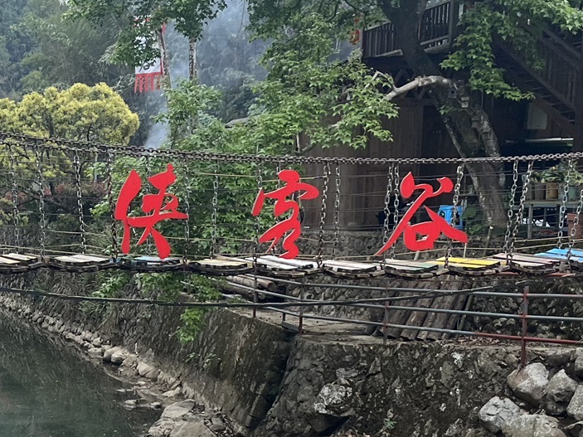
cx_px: 53
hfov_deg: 25.5
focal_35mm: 74
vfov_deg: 19.6
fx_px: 1246
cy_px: 382
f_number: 1.6
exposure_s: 1/621
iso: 50
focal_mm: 5.1
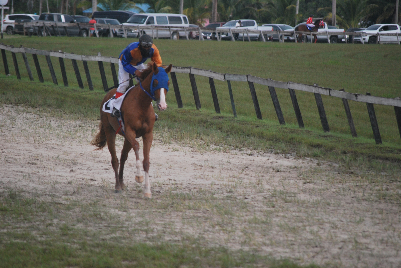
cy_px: 134
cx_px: 200
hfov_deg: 6.9
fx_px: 3346
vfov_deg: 4.6
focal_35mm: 300
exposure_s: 1/500
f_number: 5.6
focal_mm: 200
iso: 360
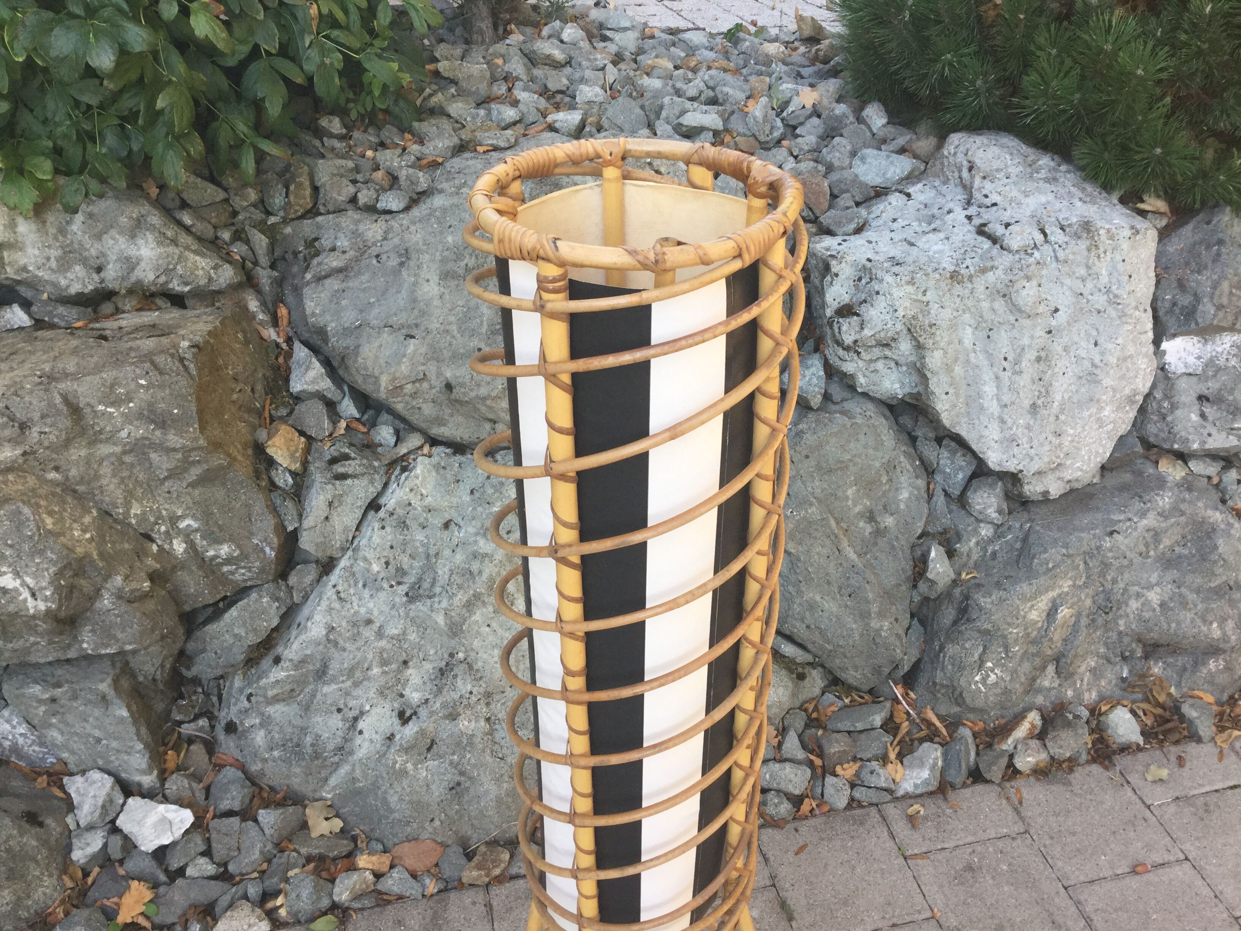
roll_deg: -3.7
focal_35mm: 31
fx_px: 1111
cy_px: 466
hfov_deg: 58.4
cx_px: 620
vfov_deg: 45.4
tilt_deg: -31.5
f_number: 2.4
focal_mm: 3.3
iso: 50
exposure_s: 1/100
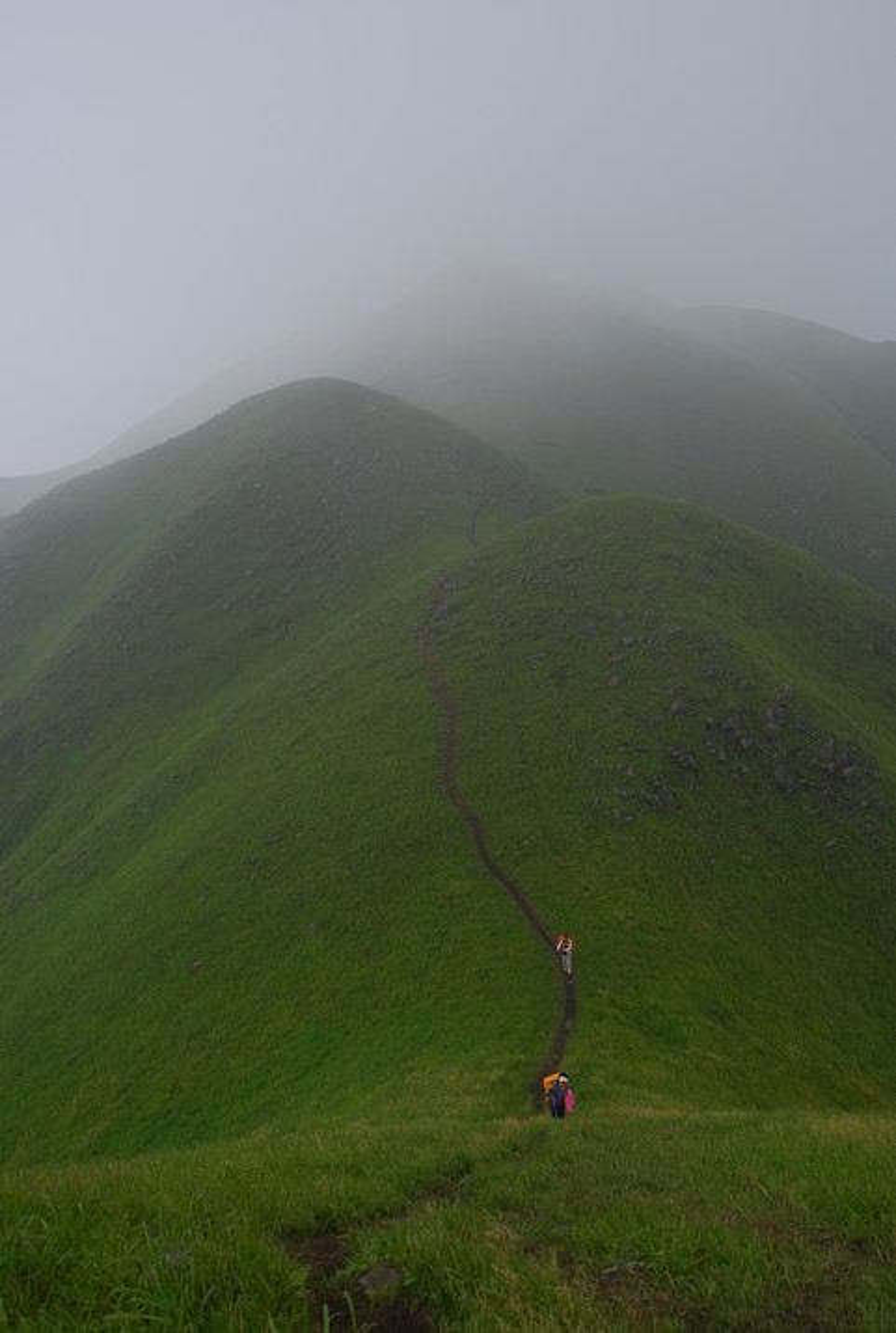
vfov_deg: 57.1
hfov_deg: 40.2
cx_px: 448
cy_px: 666
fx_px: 1225
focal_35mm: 33
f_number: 9
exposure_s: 1/125
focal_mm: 22
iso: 100
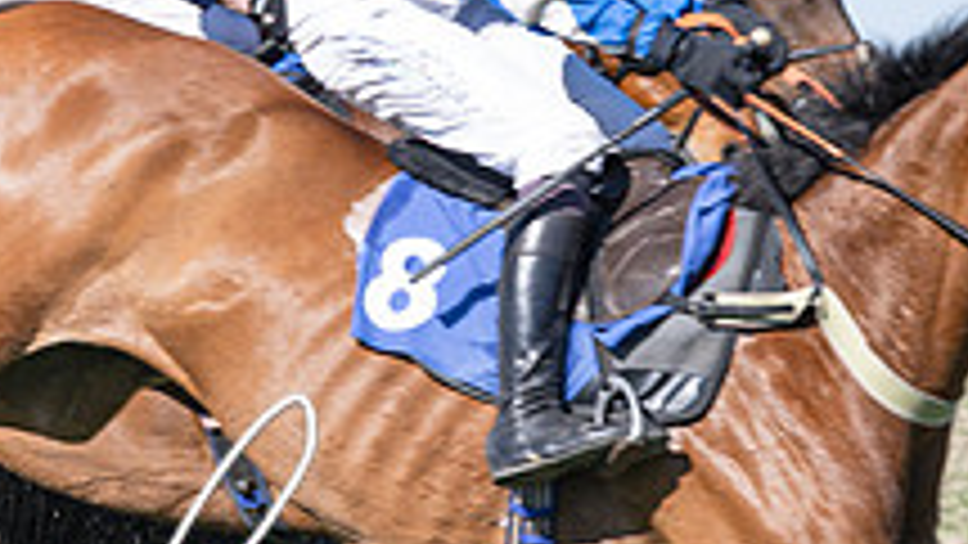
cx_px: 389
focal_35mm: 364
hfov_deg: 5.9
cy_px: 352
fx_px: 9344
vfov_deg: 3.3
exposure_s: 1/1600
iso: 200
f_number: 4
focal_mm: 73
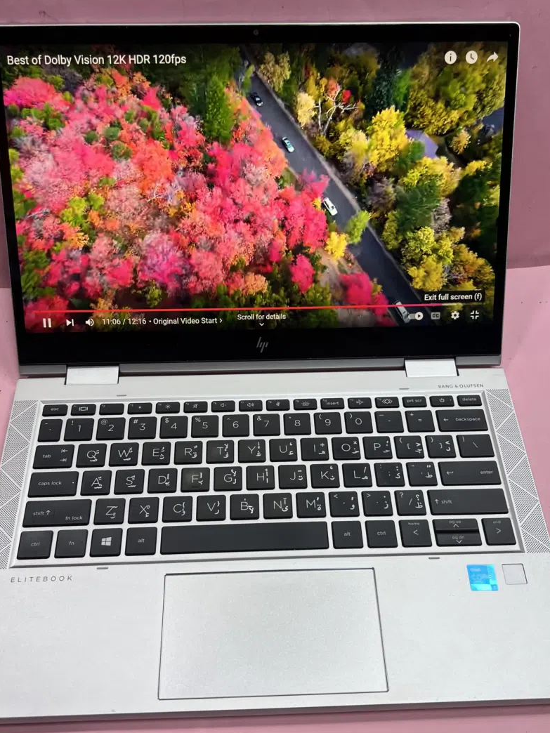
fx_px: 720
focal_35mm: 34
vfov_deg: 53.9
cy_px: 396
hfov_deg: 41.8
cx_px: 268
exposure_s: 1/100
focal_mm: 5.7
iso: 32
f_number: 1.5
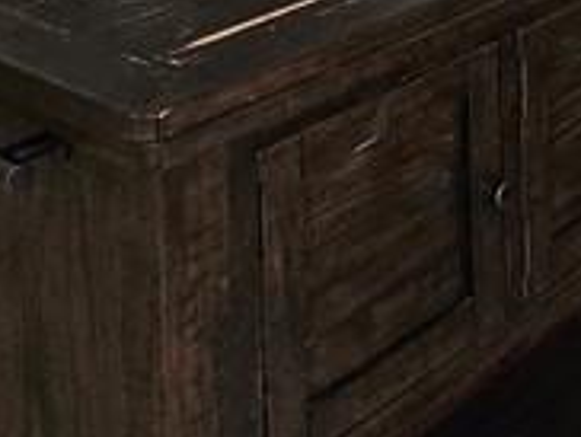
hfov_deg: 23.5
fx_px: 1227
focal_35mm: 73
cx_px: 760
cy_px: -418
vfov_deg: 16.1
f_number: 2.2
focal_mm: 1.7
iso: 400
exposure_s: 1/60
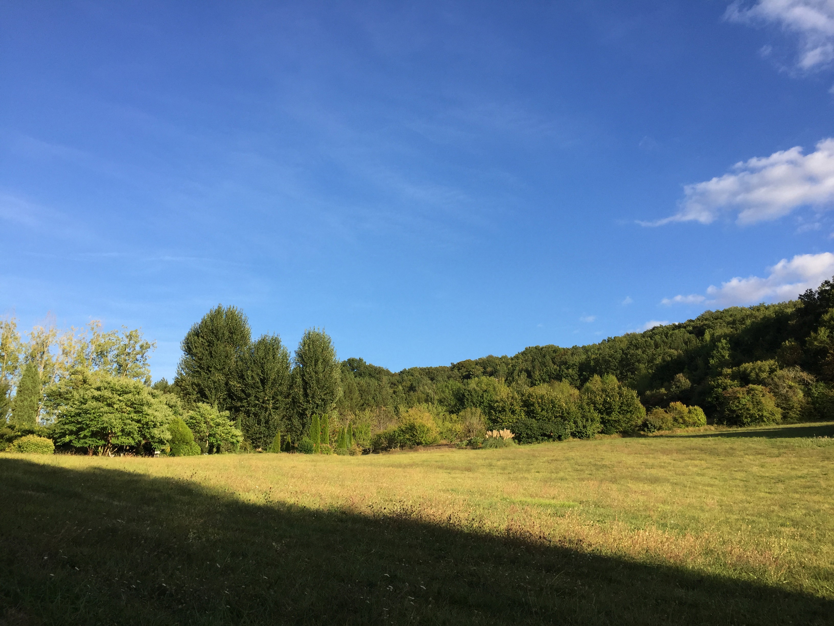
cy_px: 313
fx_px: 699
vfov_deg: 48.2
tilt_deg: +17.6
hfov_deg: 61.7
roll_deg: -3.4
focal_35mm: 29
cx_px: 417
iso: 32
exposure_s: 1/1014
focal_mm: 4.15
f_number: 2.2
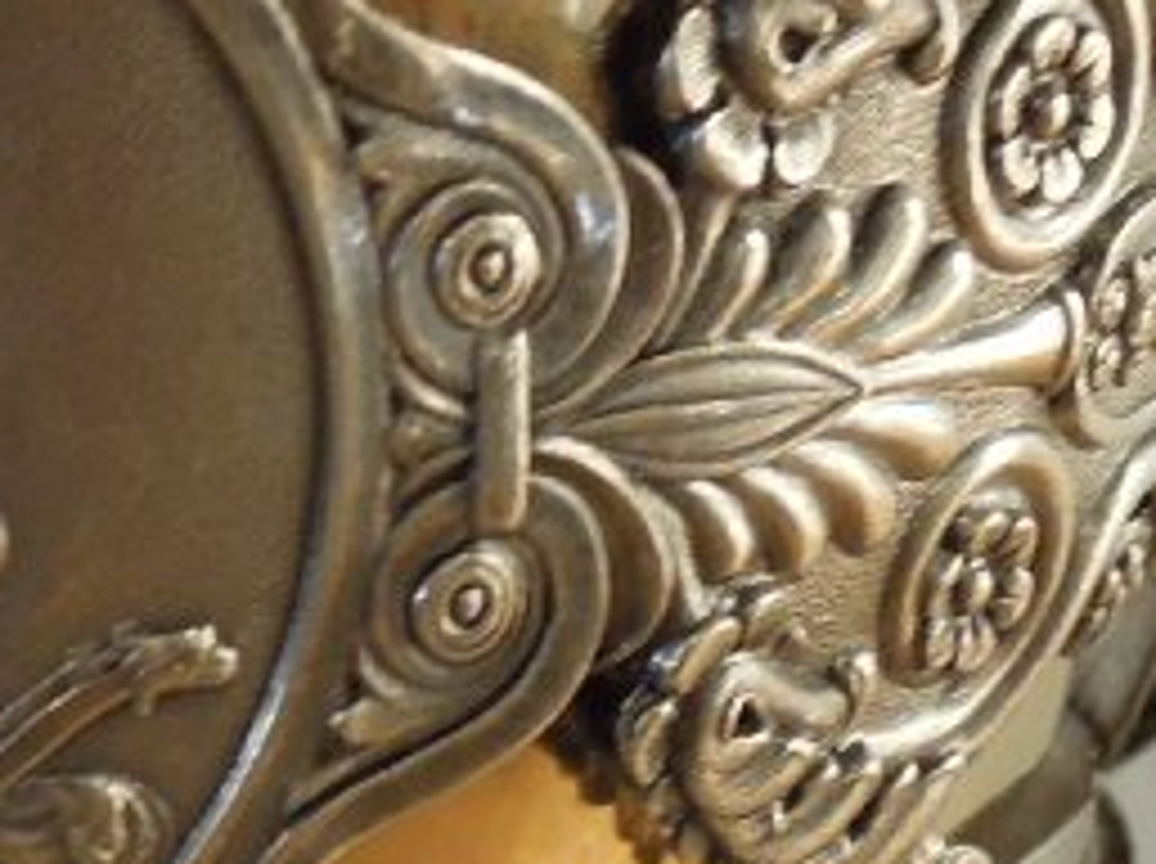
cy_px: 1084
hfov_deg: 13.2
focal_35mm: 145
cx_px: -324
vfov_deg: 10.0
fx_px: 4835
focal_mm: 5.5
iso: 320
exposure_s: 1/50
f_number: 3
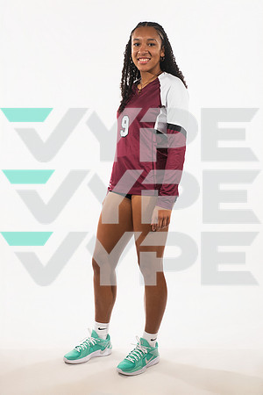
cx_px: 132
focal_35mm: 48
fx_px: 526
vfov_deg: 41.1
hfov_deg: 28.1
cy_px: 198
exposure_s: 1/320
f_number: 7.1
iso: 500
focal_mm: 48
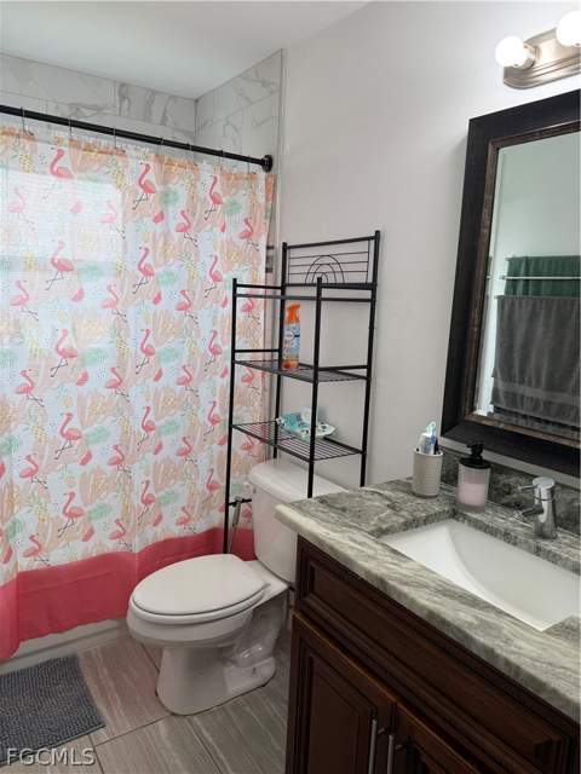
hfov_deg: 56.8
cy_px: 387
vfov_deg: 71.6
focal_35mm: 24
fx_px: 537
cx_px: 290
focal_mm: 6.76
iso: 50
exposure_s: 1/120
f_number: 1.78
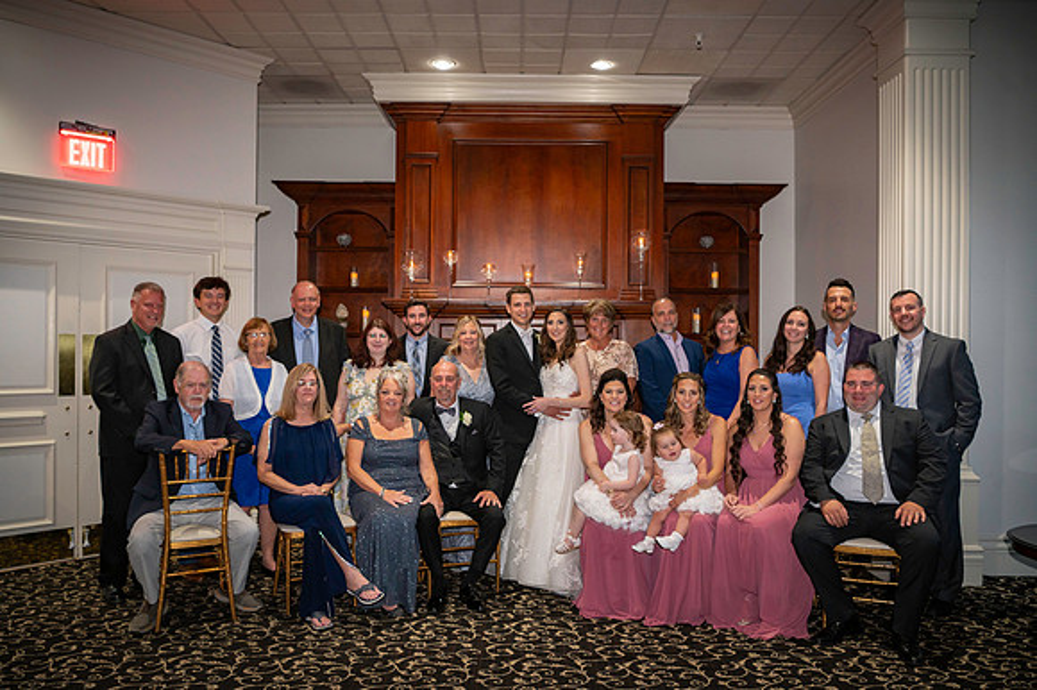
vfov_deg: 44.9
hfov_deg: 63.7
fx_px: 835
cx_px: 518
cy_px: 345
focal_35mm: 29
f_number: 4.5
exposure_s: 1/60
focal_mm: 29
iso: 800
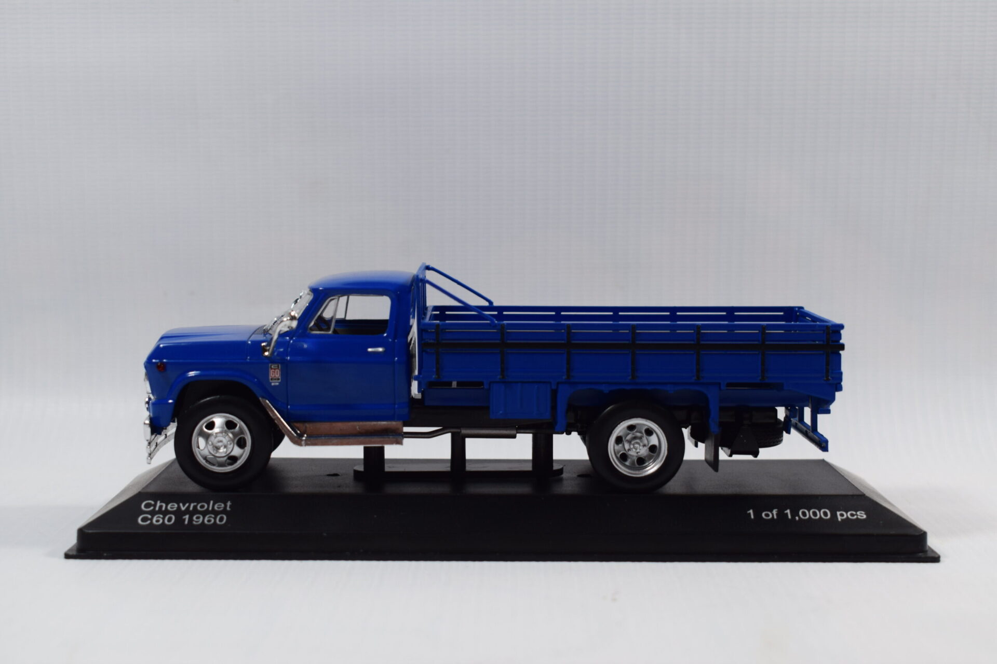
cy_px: 332
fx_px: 1745
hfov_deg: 31.9
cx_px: 498
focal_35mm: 63
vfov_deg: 21.6
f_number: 8
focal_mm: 42
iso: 400
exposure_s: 1/50
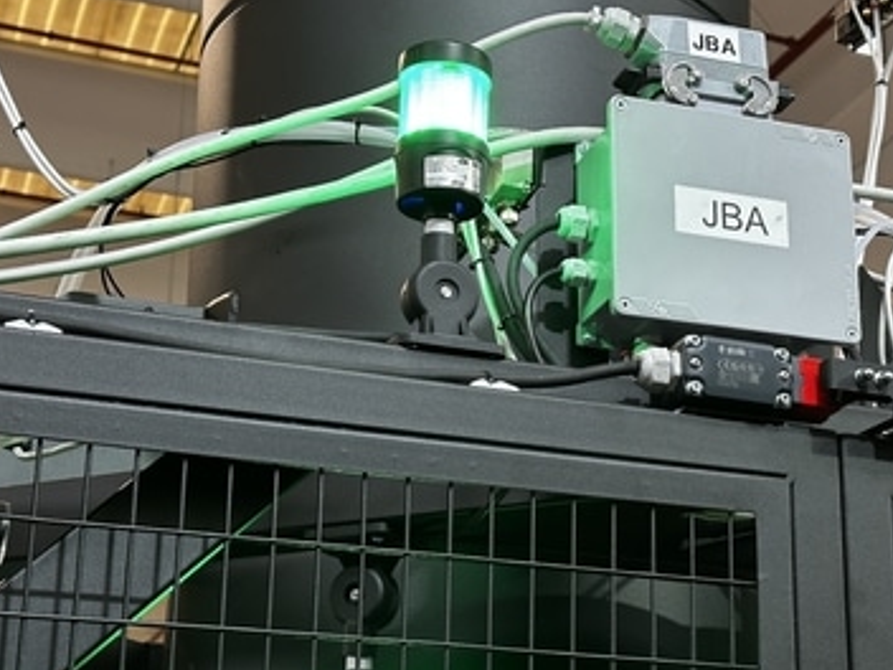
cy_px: 411
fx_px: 1935
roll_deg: -0.6
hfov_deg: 26.0
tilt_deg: +17.6
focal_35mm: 75
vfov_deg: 19.6
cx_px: 512
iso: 100
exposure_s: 1/50
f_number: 1.78
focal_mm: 6.86
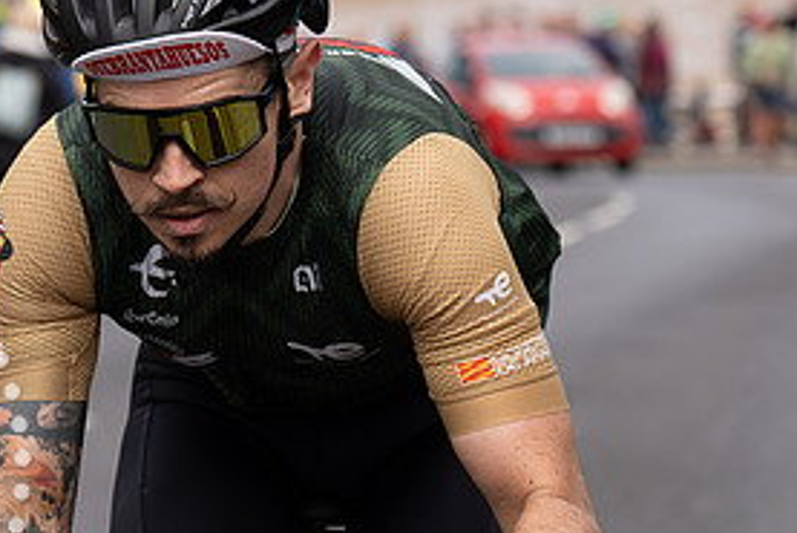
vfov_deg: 4.8
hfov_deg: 7.3
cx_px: 401
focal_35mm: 283
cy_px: -191
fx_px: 6268
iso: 100
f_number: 3.5
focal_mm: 70
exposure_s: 1/640
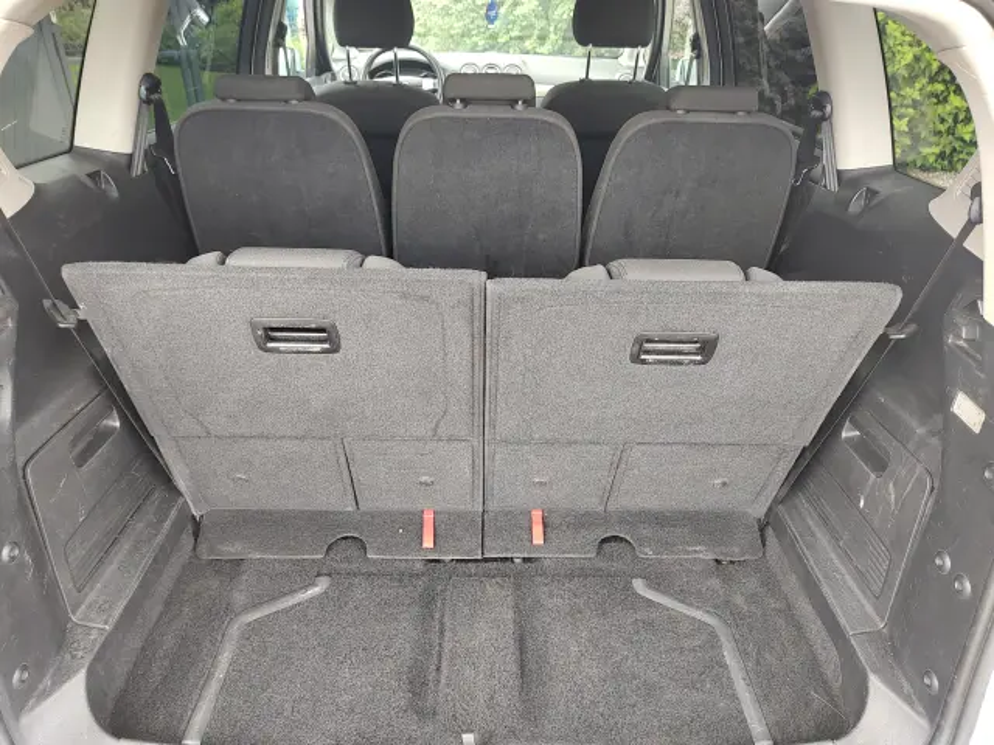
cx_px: 497
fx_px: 660
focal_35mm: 23
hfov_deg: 73.9
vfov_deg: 58.9
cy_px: 372
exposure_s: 1/100
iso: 353
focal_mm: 5.56
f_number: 1.8
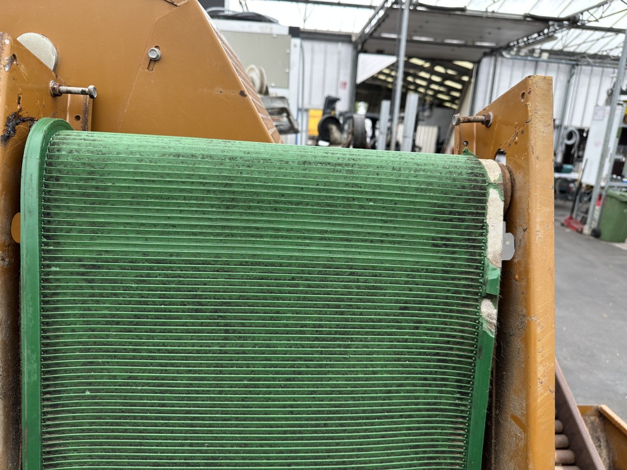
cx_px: 314
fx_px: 435
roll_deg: -2.8
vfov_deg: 56.8
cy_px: 235
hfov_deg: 71.6
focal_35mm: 24
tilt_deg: -15.9
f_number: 1.78
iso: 64
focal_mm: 6.86
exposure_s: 1/154
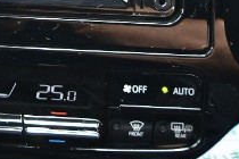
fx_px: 405
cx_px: -60
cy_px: -76
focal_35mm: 61
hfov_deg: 28.0
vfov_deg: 19.5
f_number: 4.5
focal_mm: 11
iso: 800
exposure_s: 1/250
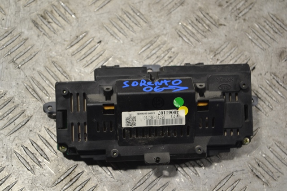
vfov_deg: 16.5
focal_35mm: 82
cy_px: 96
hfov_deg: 24.6
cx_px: 144
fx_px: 657
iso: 400
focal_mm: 55
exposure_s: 1/80
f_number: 5.6
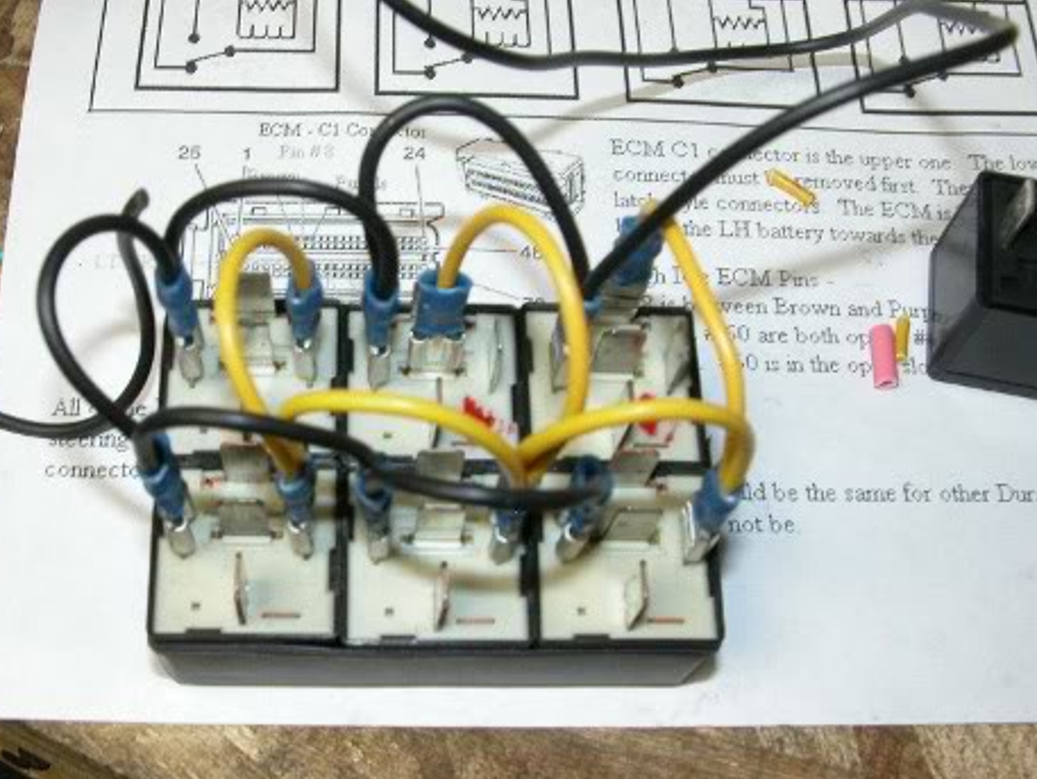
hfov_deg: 38.7
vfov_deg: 29.7
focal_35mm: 49
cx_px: 402
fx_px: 1468
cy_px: 434
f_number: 5
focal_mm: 8.9
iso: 200
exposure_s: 1/31
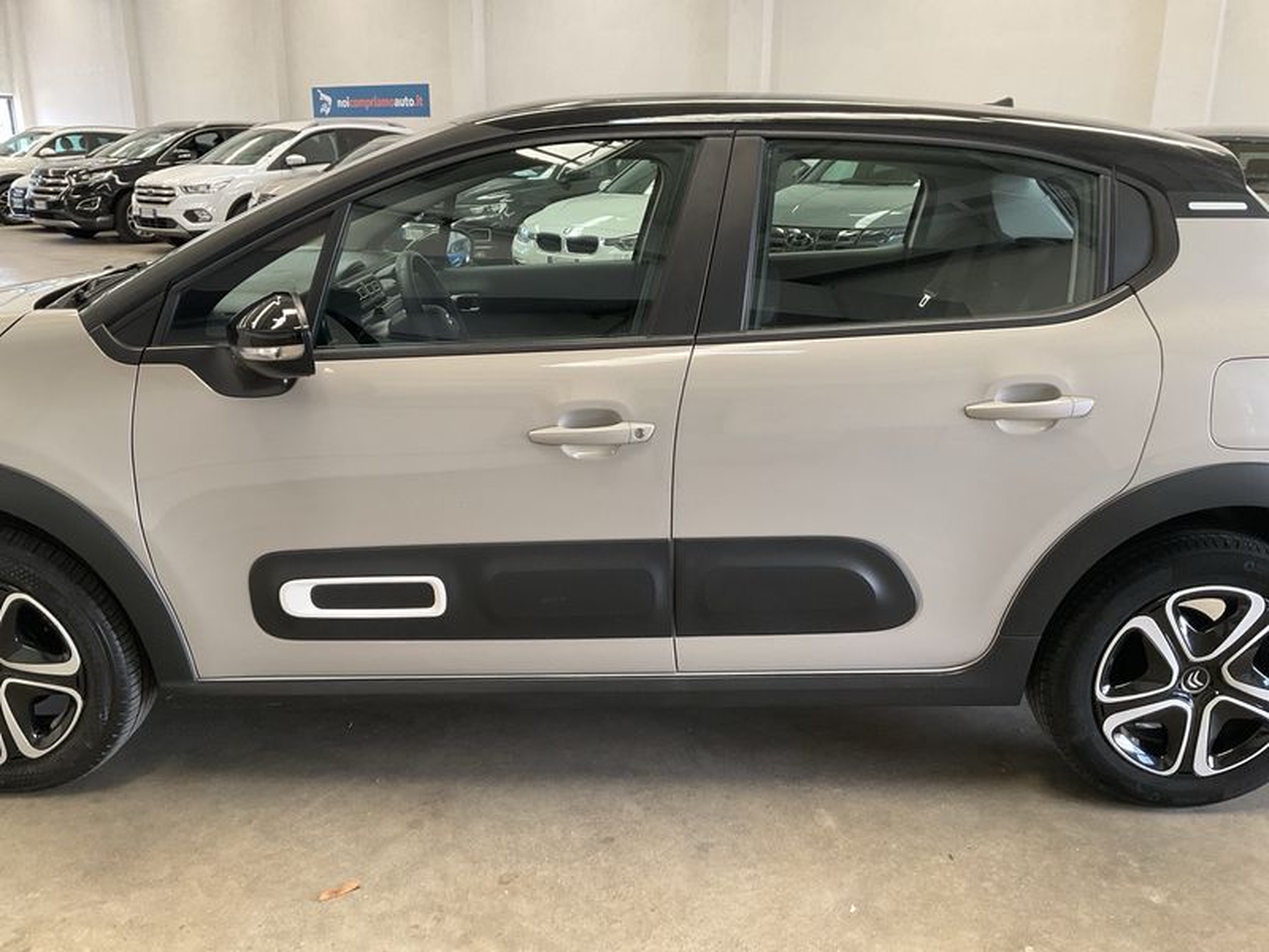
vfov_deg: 48.2
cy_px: 476
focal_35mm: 29
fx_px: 1063
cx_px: 634
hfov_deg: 61.7
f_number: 1.8
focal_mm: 3
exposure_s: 1/90
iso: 64
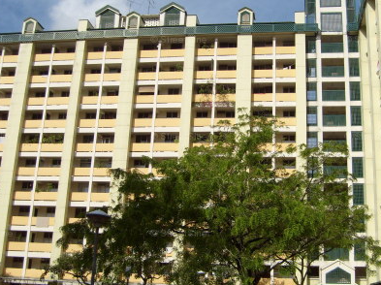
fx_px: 539
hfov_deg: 38.8
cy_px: 138
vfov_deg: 29.6
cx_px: 223
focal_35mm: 49
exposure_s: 1/500
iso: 80
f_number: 7.1
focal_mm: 5.8
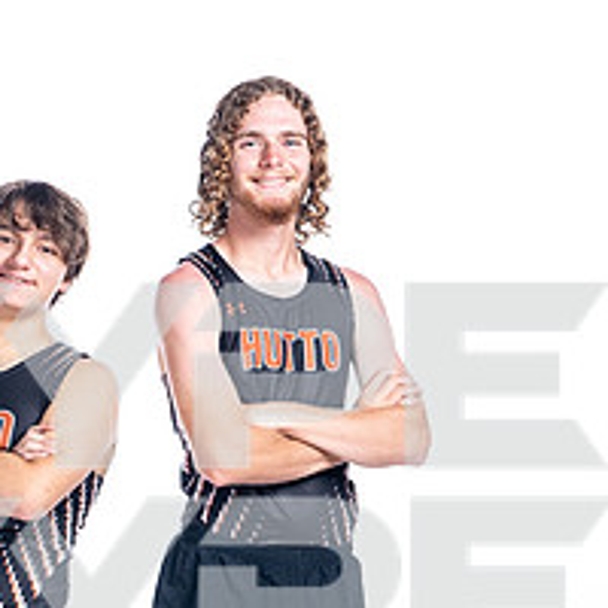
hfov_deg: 7.8
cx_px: 164
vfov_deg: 7.8
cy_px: 593
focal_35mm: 224
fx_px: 4451
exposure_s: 1/250
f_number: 5.6
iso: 400
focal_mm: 117
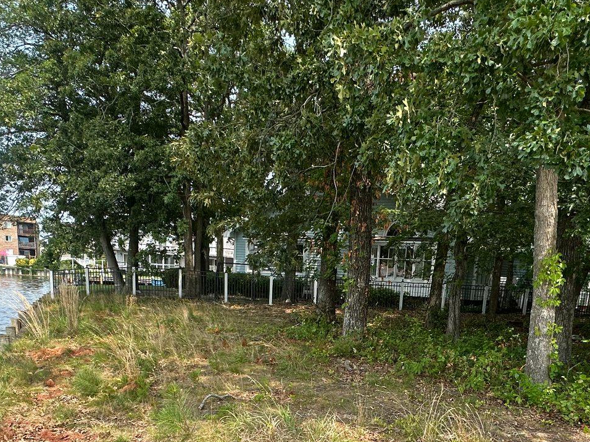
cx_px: 342
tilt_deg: -11.7
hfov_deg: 59.7
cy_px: 390
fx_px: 511
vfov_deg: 43.2
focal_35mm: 30
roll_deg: -3.9
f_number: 2.2
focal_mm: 2.22
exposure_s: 1/686
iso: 40
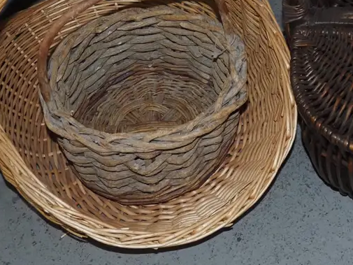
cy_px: 29
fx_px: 745
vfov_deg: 19.8
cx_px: 249
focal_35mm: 73
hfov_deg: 26.4
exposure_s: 1/60
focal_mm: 18
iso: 2500
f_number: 5.6
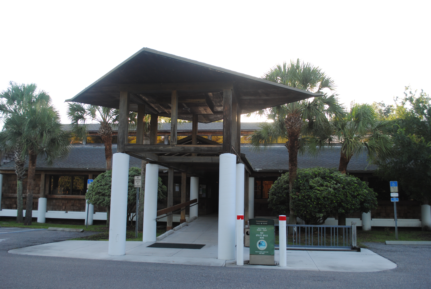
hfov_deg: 57.2
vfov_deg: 40.1
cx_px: 216
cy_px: 144
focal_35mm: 33
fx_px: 396
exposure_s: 1/125
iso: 180
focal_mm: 22
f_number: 5.6
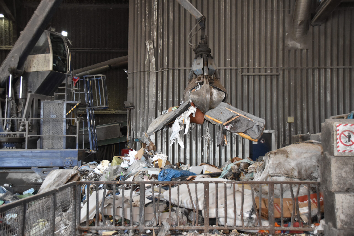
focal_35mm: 48
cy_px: 118
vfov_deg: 28.1
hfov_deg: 41.1
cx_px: 177
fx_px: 472
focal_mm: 32
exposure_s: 1/500
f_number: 4.2
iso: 1800
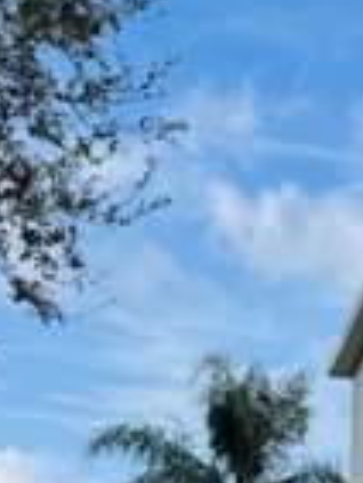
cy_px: 610
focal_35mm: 109
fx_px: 1522
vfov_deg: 17.1
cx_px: 692
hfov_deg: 12.3
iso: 80
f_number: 1.78
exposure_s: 1/3247
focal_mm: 6.76
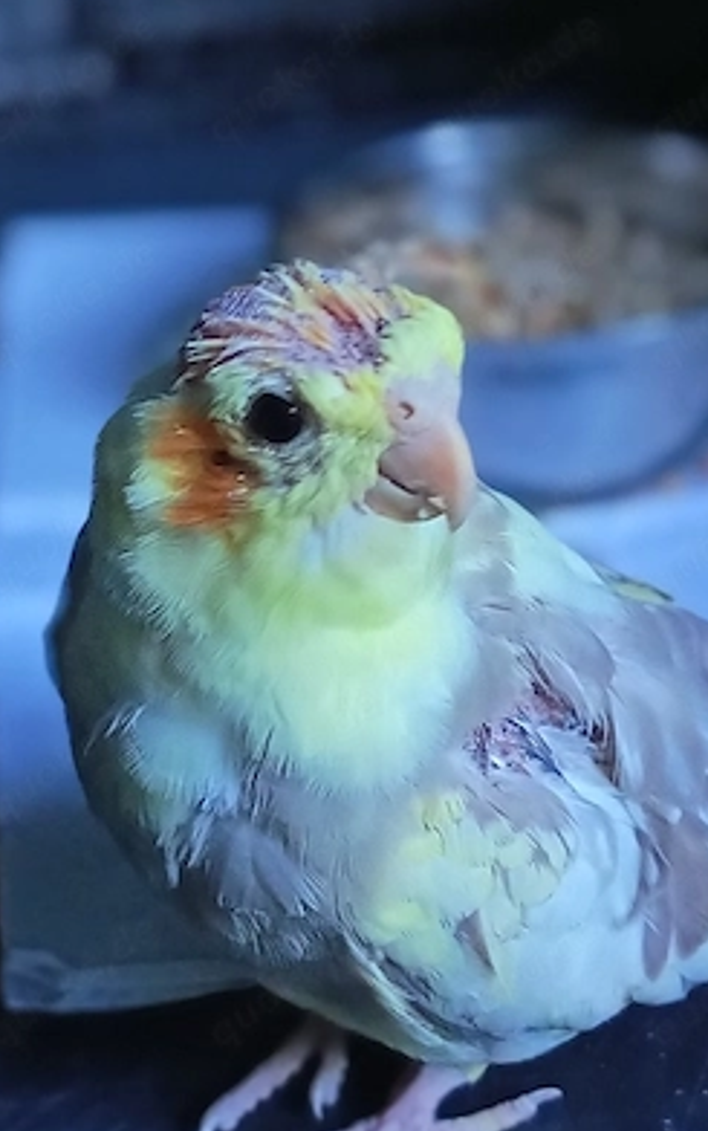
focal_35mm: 78
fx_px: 2404
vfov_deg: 26.5
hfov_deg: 16.8
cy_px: 561
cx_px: 355
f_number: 4
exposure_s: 1/30
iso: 2267
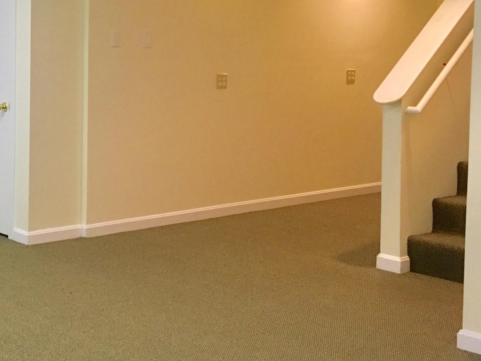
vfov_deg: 23.9
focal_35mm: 61
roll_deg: -1.4
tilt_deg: -3.9
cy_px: 105
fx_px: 848
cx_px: -21
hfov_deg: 29.2
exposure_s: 1/30
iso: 125
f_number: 2.2
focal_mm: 4.15
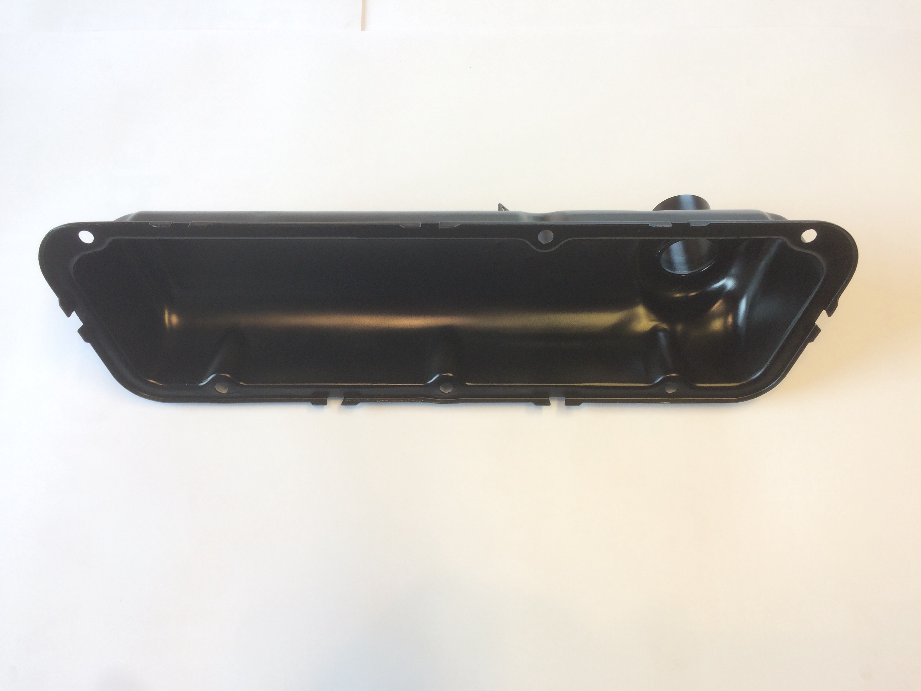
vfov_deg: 48.2
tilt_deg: -72.6
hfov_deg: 61.7
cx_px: 460
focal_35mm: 29
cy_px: 346
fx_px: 772
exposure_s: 1/50
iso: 40
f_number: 2.2
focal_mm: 4.15
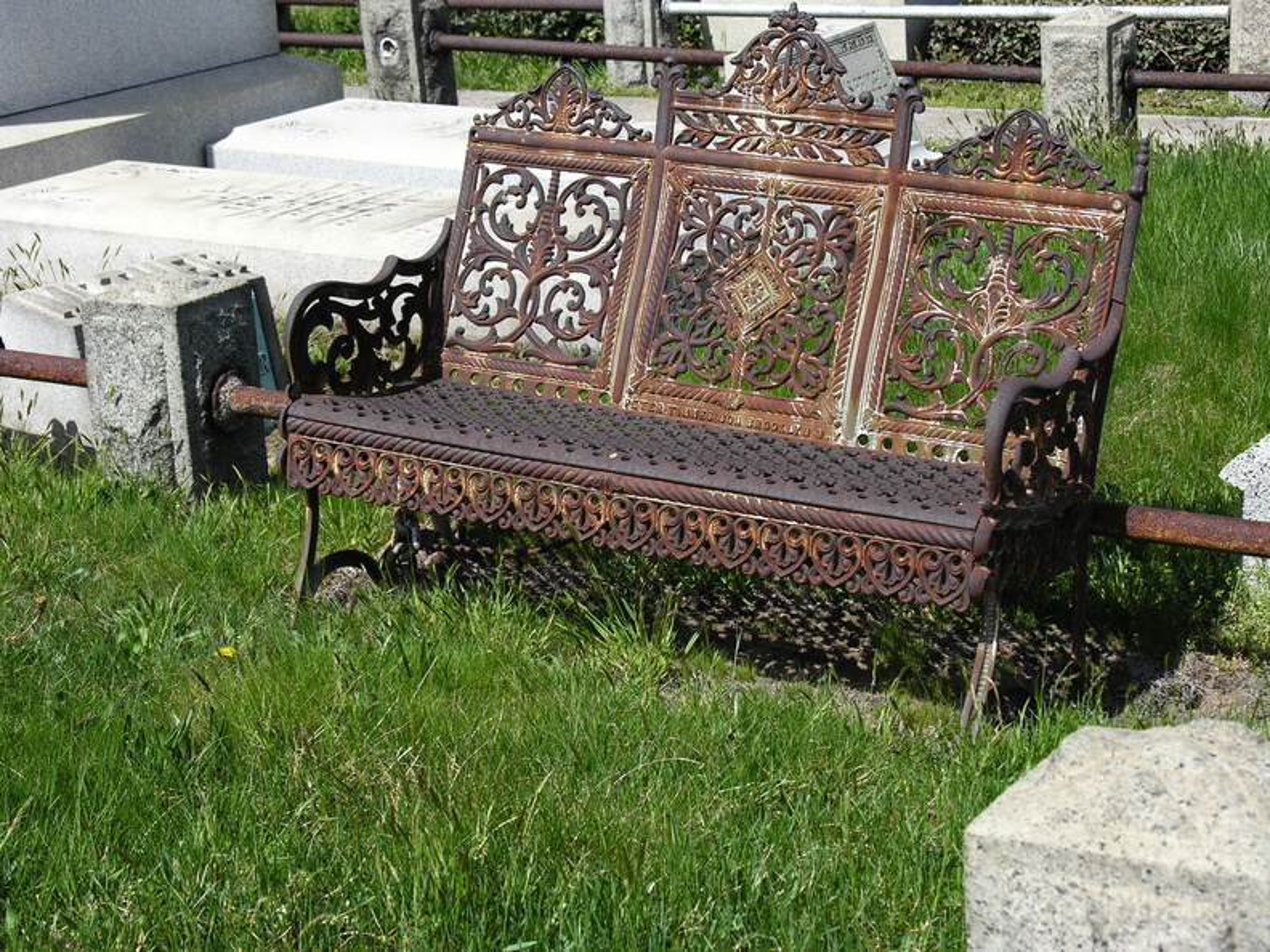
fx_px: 2862
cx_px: 635
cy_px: 476
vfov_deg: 18.9
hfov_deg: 25.0
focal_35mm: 78
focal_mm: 19.8
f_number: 4.8
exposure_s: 1/308
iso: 50
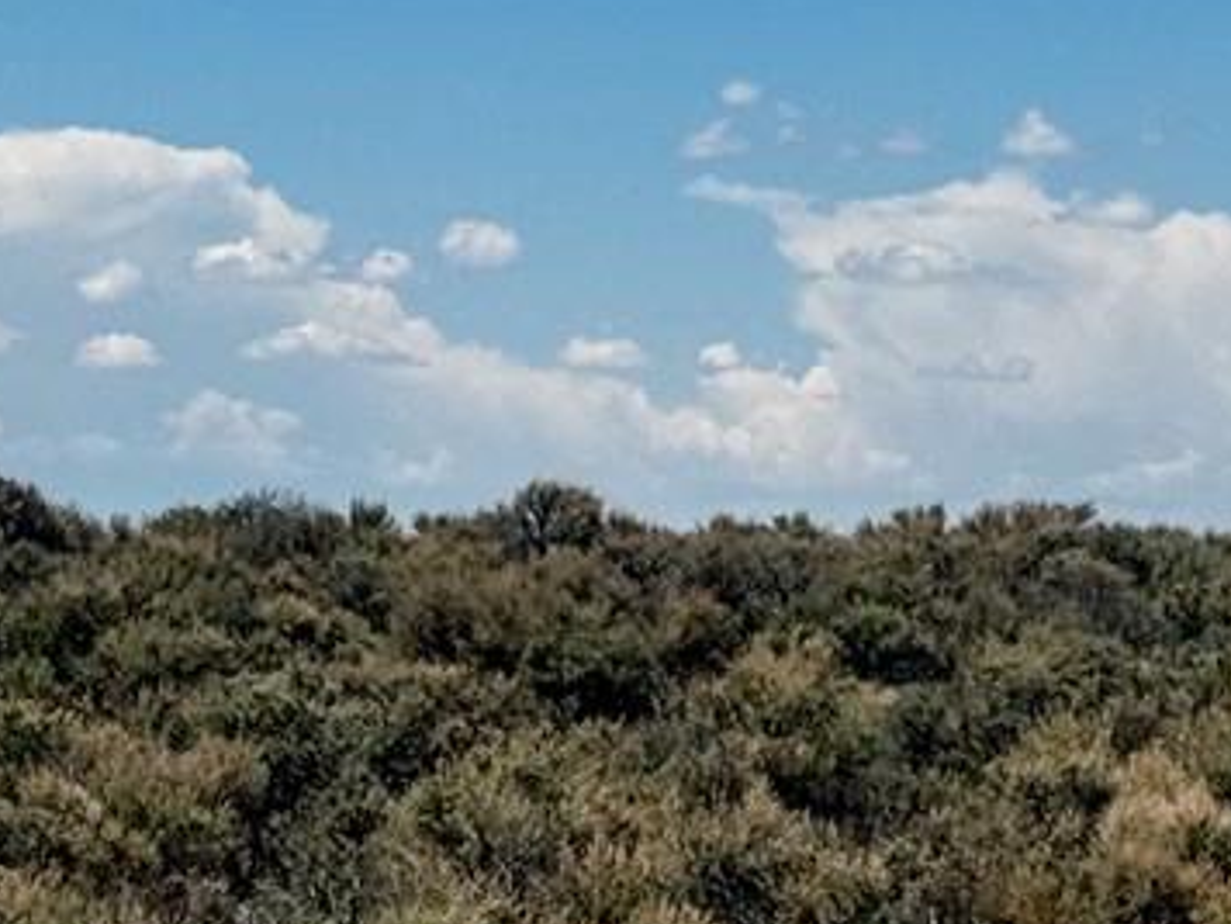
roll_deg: -1.6
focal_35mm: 216
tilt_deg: +1.5
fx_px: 7681
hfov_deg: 9.1
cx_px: 197
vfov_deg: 6.9
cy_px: 118
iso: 64
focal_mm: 6.76
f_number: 1.78
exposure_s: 1/7937
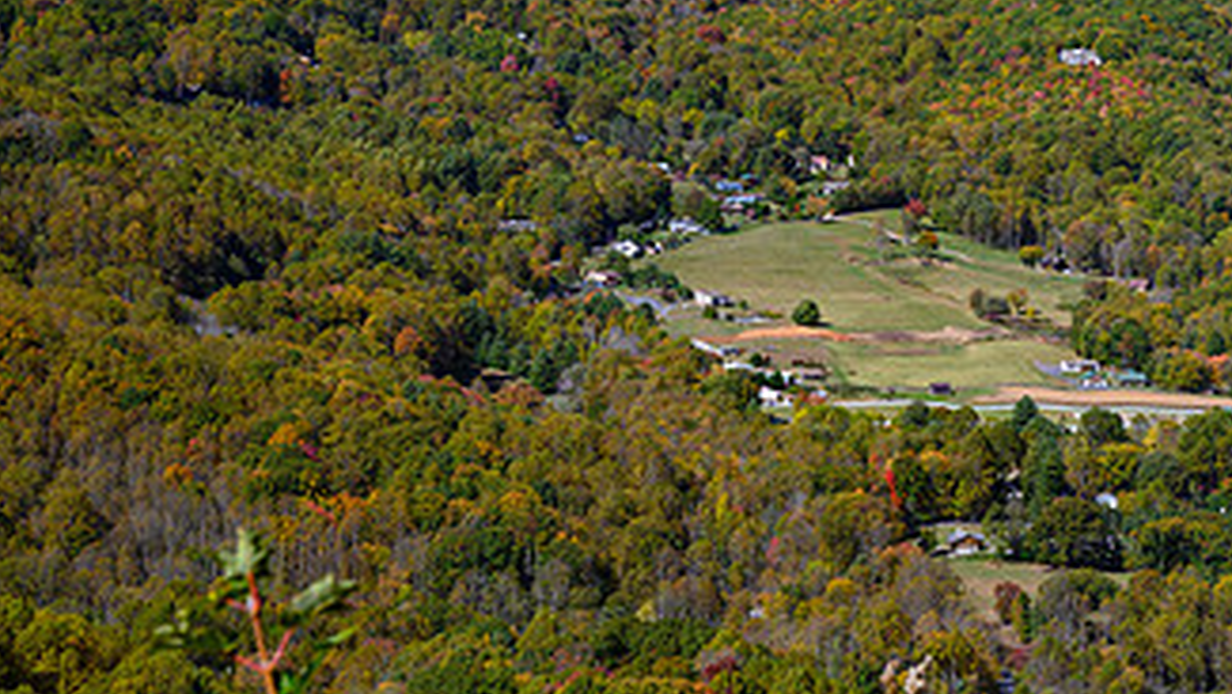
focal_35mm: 116
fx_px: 3790
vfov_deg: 10.4
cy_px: -15
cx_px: 1024
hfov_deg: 18.3
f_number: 11
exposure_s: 1/60
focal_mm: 62
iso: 100
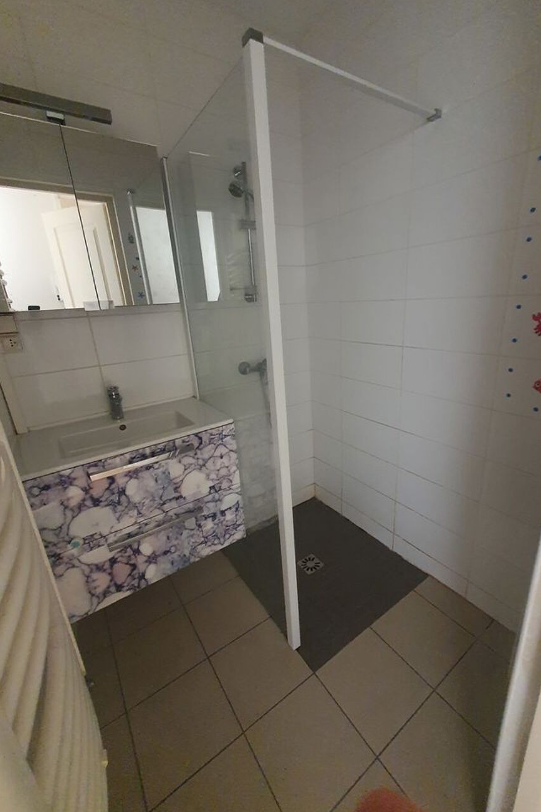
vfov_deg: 104.3
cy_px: 407
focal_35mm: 14
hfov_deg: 81.1
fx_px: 316
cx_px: 287
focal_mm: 1.8
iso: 640
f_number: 2.2
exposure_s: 1/17
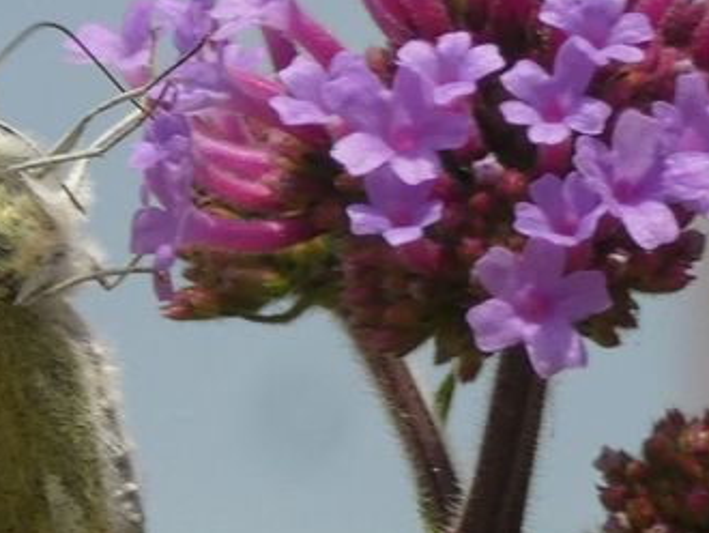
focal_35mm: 341
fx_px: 6989
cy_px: 322
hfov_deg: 5.8
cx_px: -59
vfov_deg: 4.4
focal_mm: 23.7
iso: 80
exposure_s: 1/250
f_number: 5.2
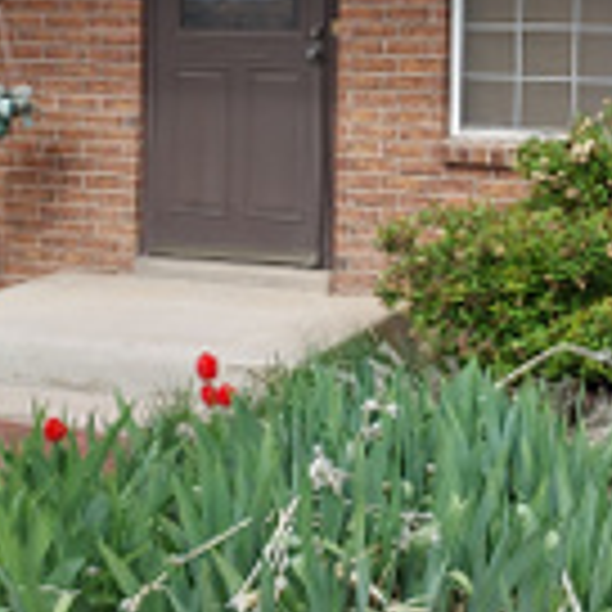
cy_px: 126
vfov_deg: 22.8
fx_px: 1500
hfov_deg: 22.7
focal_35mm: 75
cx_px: 490
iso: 40
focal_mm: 4.6
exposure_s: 1/253
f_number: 1.8
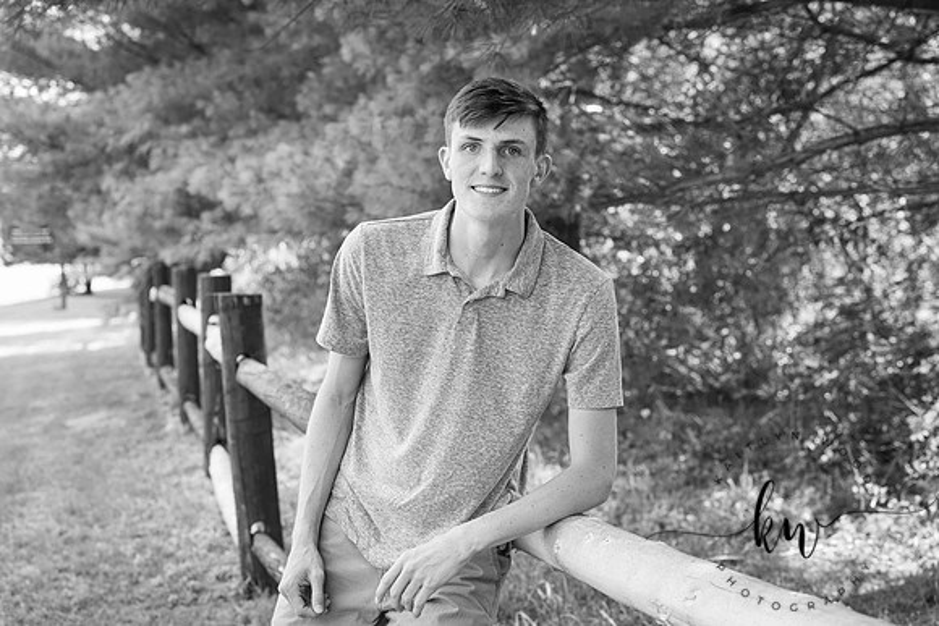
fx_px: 1826
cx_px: 470
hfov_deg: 28.8
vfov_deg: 19.5
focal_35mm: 70
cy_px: 313
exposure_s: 1/200
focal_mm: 70
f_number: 5.6
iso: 500
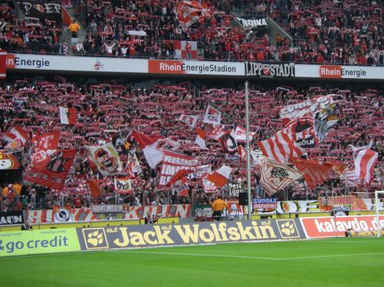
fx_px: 1142
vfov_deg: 14.3
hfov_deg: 19.1
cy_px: 139
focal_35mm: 103
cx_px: 221
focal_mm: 14.4
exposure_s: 1/80
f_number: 4
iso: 125
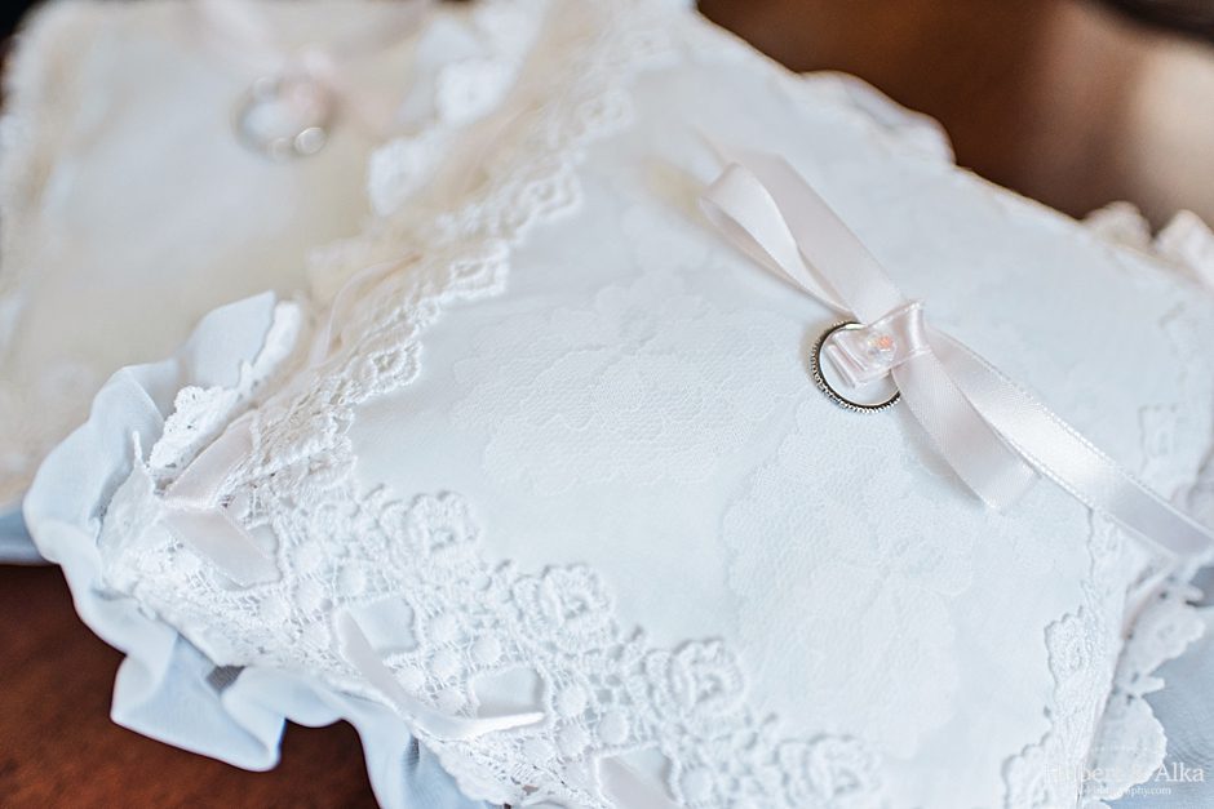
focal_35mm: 35
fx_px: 1180
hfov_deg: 54.4
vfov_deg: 37.9
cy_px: 404
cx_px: 607
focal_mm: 35
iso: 500
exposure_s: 1/1250
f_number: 1.8
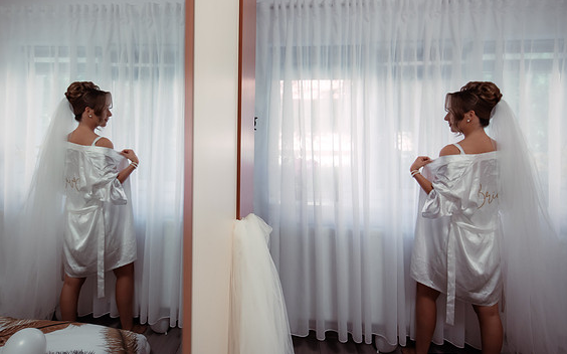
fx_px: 355
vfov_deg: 52.3
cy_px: 130
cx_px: 245
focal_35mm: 23
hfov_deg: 76.8
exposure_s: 1/640
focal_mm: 19
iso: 1250
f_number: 2.8
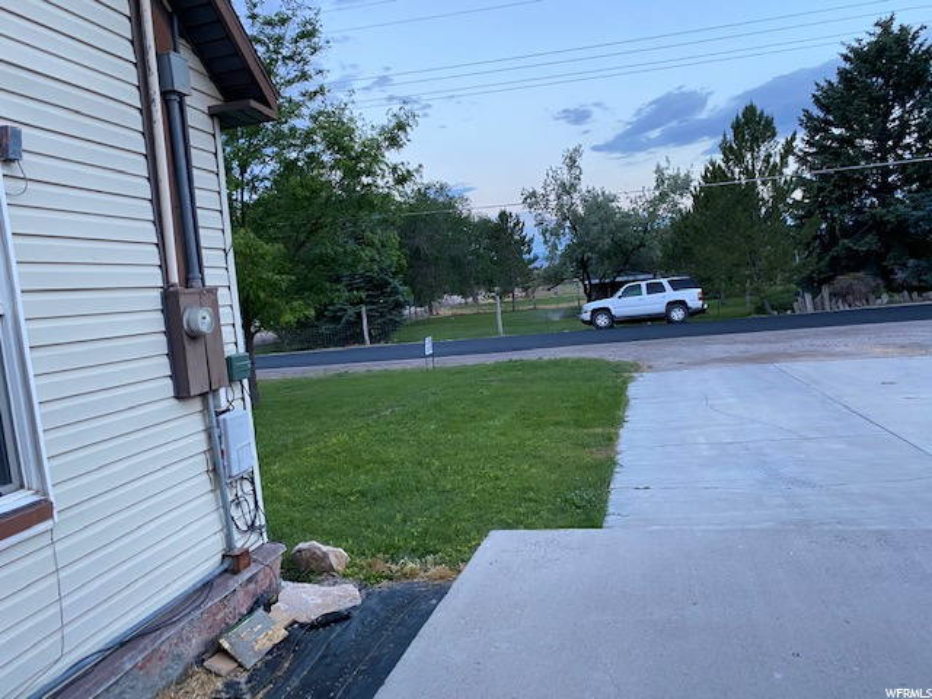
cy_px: 350
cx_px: 466
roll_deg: +5.1
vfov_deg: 53.1
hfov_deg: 67.3
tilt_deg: -6.2
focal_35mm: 26
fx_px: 700
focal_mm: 4.25
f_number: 1.8
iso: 80
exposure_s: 1/60
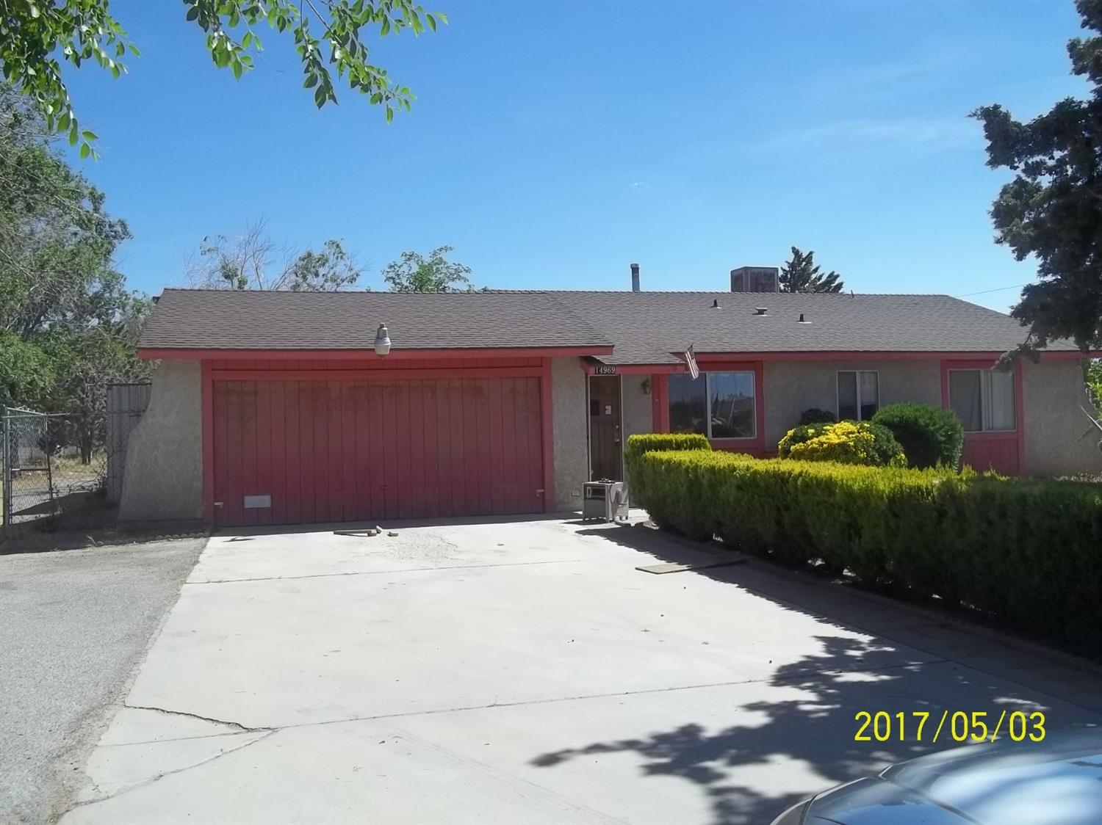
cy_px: 412
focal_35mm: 32
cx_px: 551
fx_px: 1018
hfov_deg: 56.8
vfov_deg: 44.1
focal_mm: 5.7
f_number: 8.8
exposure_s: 1/125
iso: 64
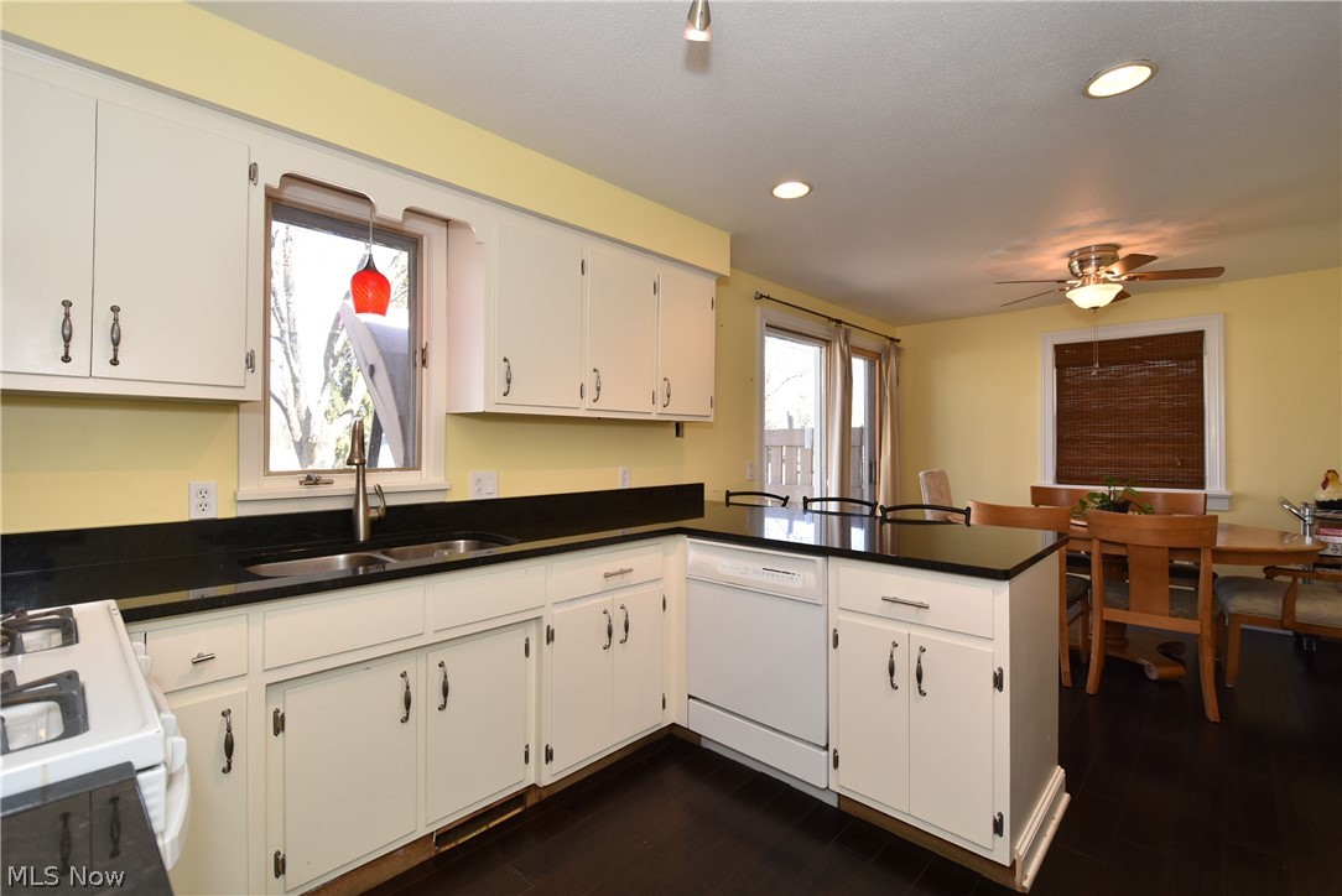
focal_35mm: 15
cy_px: 448
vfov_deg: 77.4
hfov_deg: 100.4
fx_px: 559
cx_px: 671
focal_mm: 10
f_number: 4
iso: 200
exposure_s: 1/60
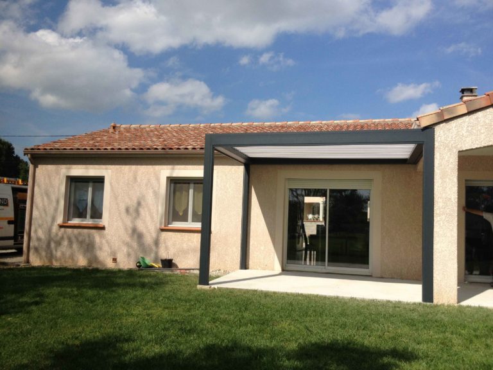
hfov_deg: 52.6
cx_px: 246
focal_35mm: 35
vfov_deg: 40.7
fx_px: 498
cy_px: 185
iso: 50
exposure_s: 1/2045
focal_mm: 4.28
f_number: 2.4
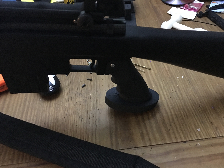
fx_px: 188
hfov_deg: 61.7
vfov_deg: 48.2
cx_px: 112
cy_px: 84
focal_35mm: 29
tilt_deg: -46.5
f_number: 2.2
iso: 160
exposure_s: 1/4
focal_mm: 4.15
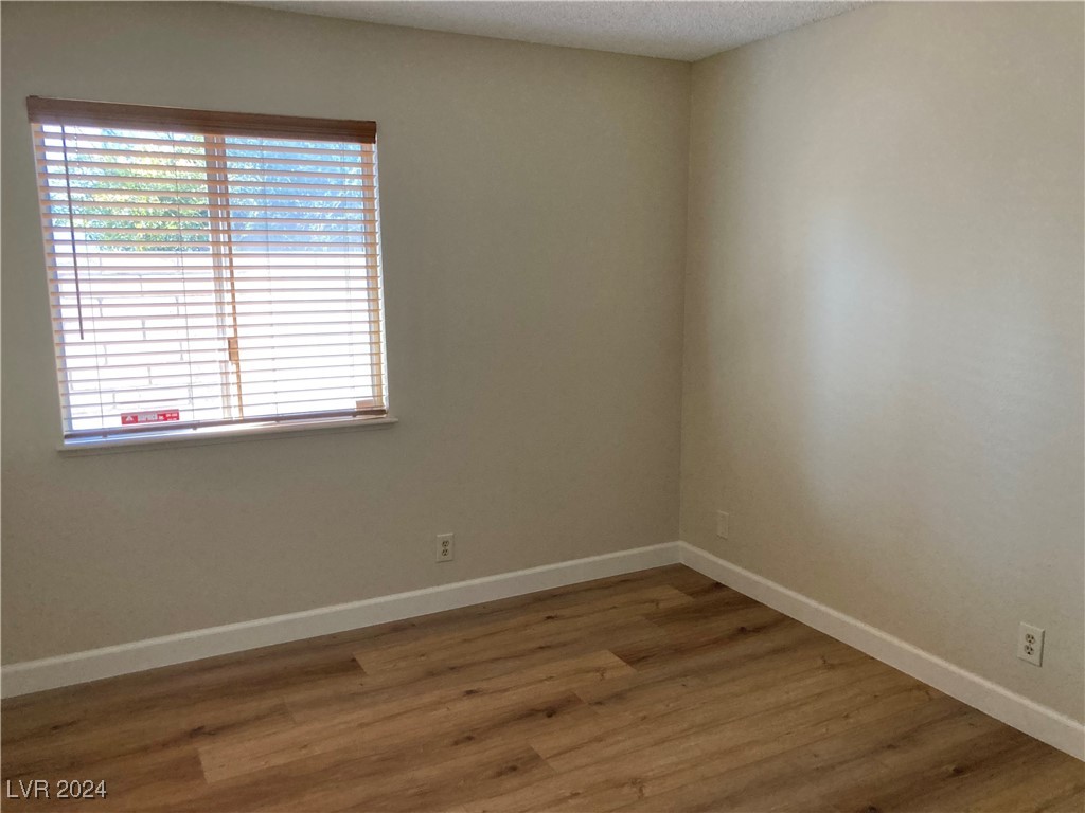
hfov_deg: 63.4
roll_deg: -0.4
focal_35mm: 28
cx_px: 542
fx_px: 878
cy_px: 406
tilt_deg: -9.2
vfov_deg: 49.7
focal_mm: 3.99
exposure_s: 1/60
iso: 200
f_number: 1.8
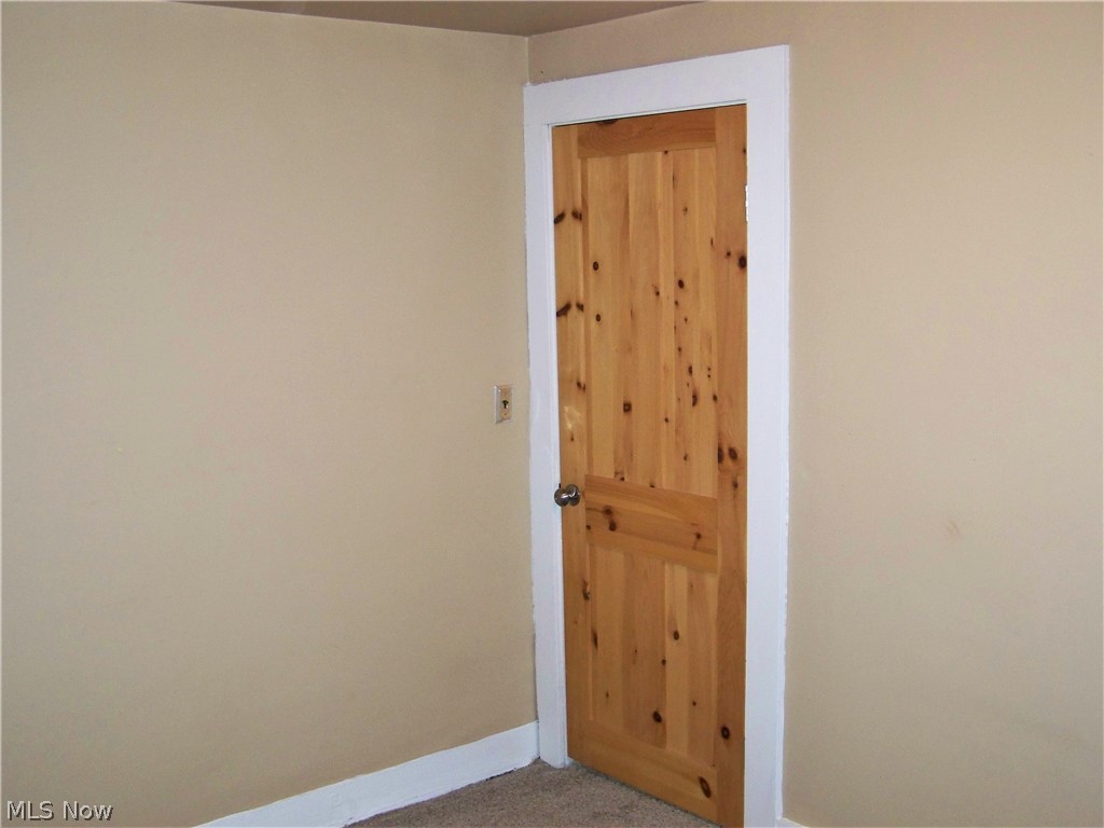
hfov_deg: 49.0
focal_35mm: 38
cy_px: 414
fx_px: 1212
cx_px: 552
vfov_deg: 37.7
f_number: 2.8
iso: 200
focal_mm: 6.3
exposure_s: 1/30
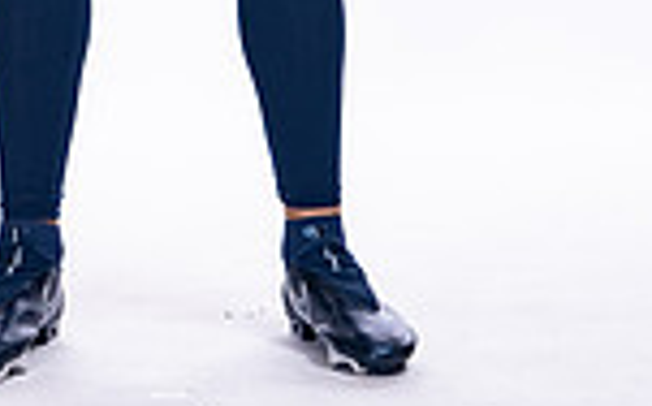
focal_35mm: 298
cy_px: -462
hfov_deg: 7.0
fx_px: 5289
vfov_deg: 4.3
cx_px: 142
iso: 400
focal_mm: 98
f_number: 6.3
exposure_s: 1/250
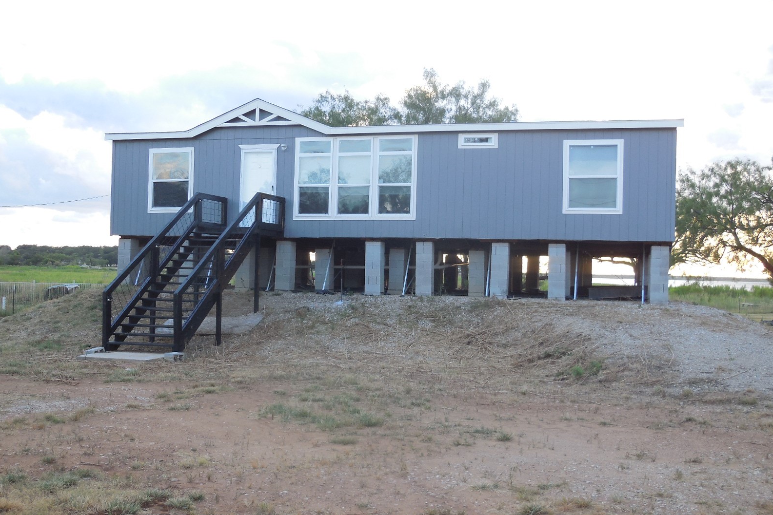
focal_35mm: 42
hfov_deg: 46.4
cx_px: 387
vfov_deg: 31.9
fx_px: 902
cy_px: 267
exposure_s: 1/80
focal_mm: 7.1
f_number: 3.6
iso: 125
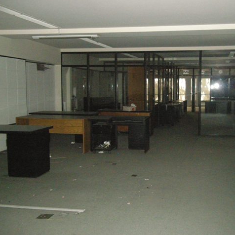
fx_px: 338
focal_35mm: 44
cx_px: 149
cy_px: 118
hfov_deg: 38.1
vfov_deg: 38.3
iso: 1000
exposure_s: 1/60
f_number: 2.8
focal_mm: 7.9
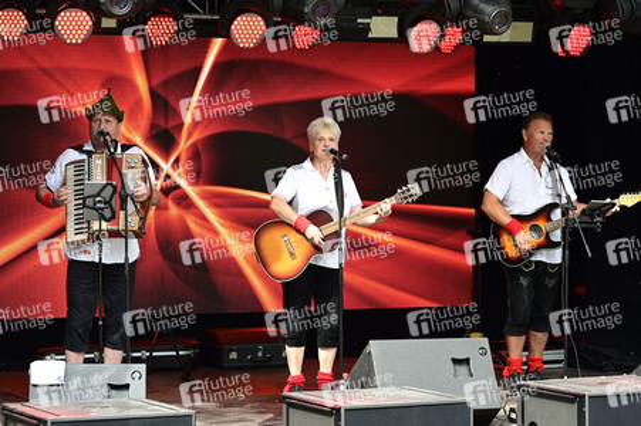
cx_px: 320
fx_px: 1993
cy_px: 213
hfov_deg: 18.3
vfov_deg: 12.2
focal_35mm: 112
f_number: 8
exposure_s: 1/200
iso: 1250
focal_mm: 112
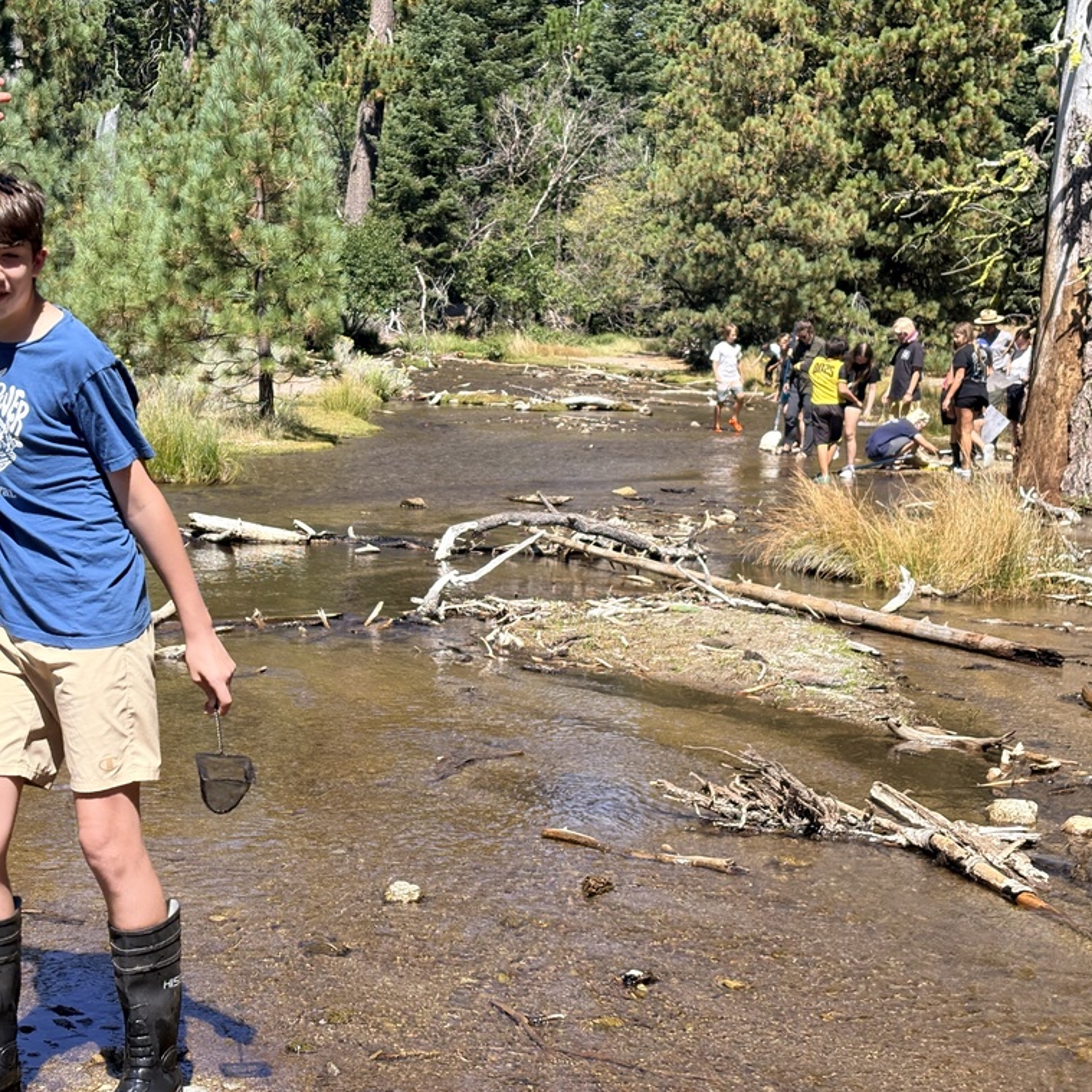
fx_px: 2213
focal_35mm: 62
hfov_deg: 27.6
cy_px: 542
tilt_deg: -3.5
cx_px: 384
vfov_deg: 27.7
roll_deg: -1.5
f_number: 1.6
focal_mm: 5.96
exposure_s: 1/1709
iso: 32
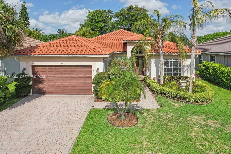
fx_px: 141
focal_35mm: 22
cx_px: 116
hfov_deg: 78.6
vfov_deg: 57.2
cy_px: 77
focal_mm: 8.4
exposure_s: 1/3000
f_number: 2.8
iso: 120
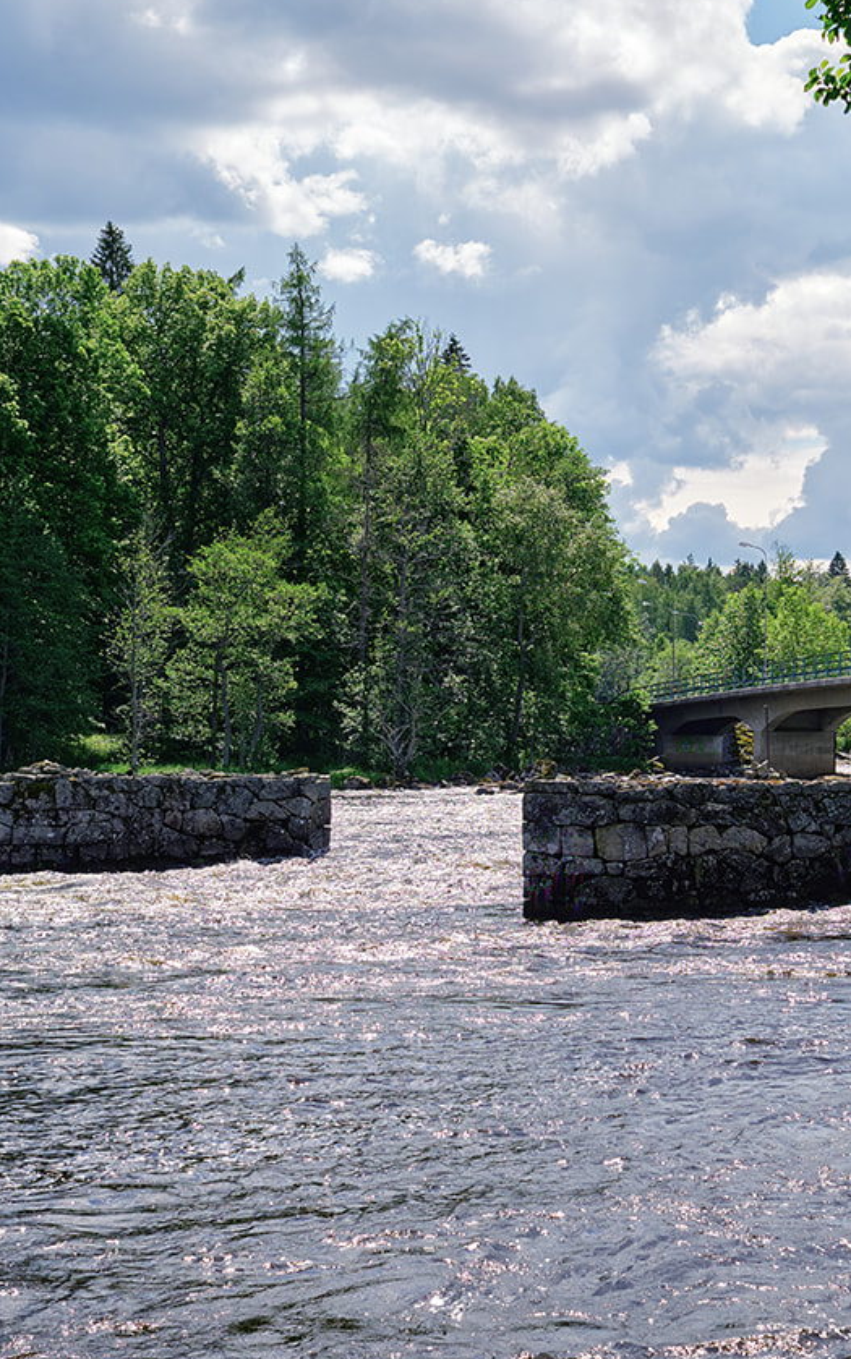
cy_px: 777
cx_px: 595
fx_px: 2521
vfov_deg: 30.1
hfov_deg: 19.1
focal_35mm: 68
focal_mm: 23
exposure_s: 1/800
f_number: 4
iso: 125
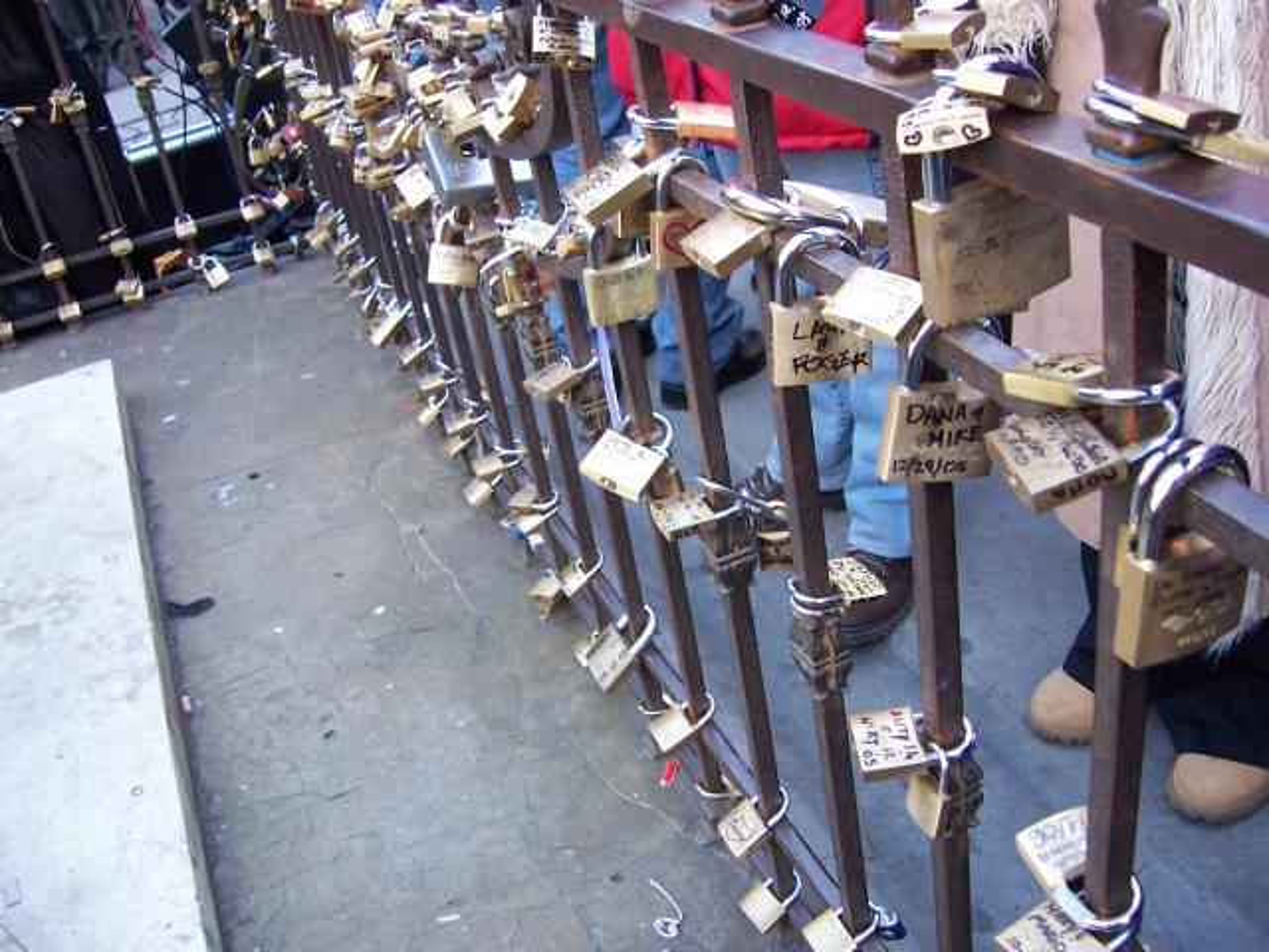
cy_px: 476
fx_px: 1320
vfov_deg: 39.7
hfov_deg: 51.4
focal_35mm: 36
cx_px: 634
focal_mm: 6
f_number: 3
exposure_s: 1/15
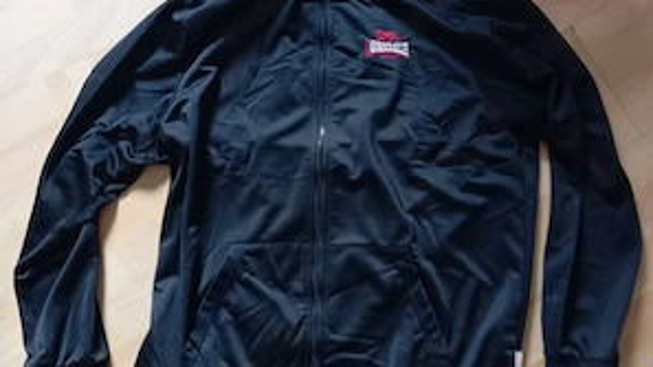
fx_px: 710
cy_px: 191
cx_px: 325
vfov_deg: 29.0
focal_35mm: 41
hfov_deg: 49.4
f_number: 1.8
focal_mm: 4.22
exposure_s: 1/20
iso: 923
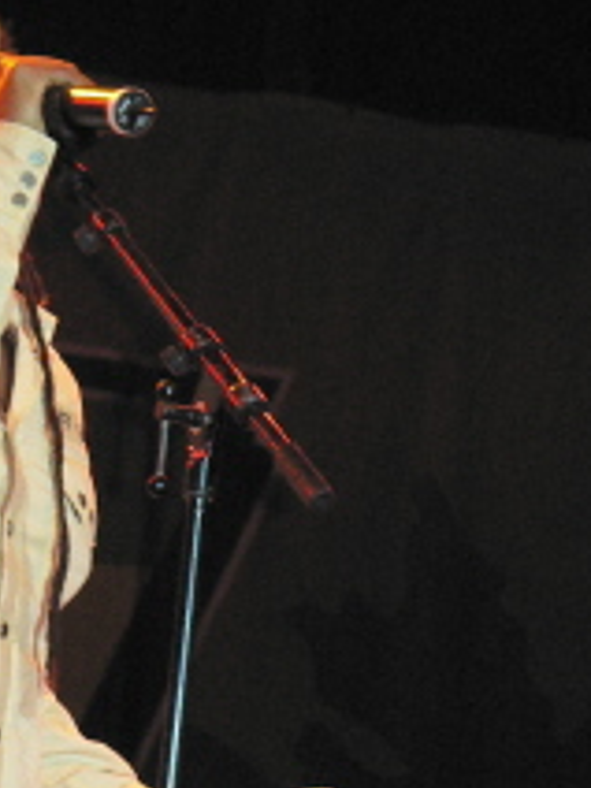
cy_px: 533
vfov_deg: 6.1
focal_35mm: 327
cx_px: -30
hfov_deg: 4.5
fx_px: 7444
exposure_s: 1/60
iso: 400
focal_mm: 26.2
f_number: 3.3
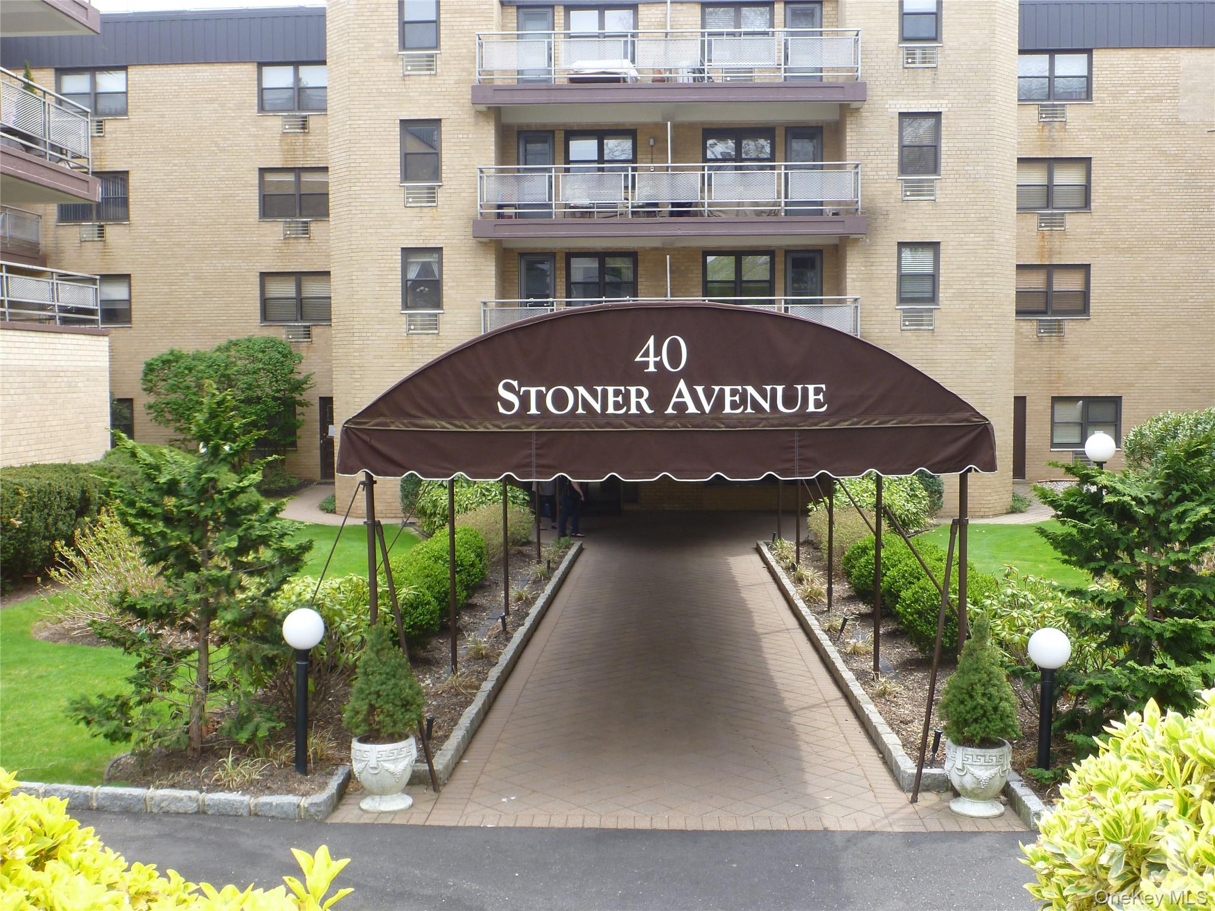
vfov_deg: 39.7
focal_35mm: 36
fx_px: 1264
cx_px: 608
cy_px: 456
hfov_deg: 51.4
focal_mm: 6.4
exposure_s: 1/125
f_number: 3.9
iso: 100
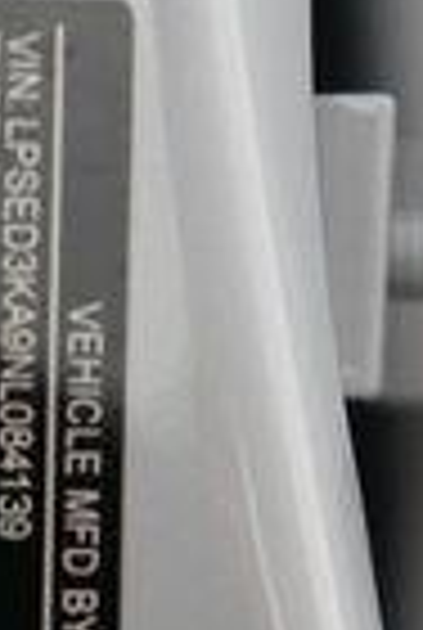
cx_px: -99
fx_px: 1999
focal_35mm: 114
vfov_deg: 17.3
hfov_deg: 11.8
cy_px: 706
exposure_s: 1/160
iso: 5000
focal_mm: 25
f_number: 2.8
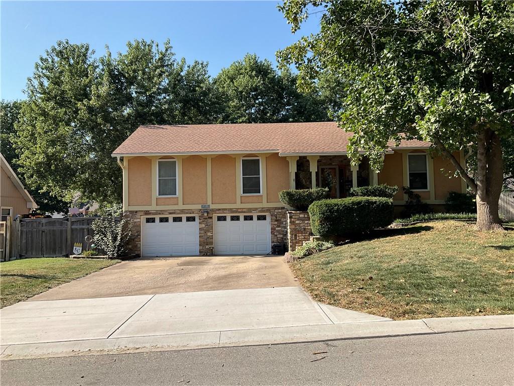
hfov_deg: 61.7
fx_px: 431
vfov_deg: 48.2
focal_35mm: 29
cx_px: 257
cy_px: 193
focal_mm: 3
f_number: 1.8
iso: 16
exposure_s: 1/1035
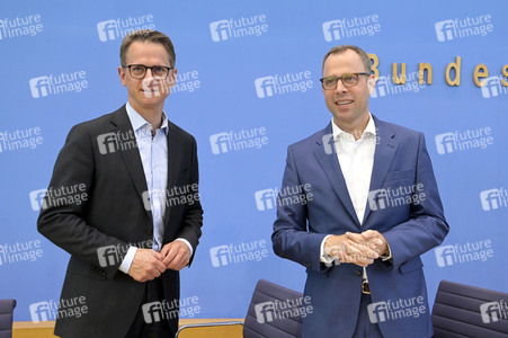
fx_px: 592
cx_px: 254
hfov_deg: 46.4
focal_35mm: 42
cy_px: 169
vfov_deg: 31.8
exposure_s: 1/400
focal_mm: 42
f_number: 5.6
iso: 4000
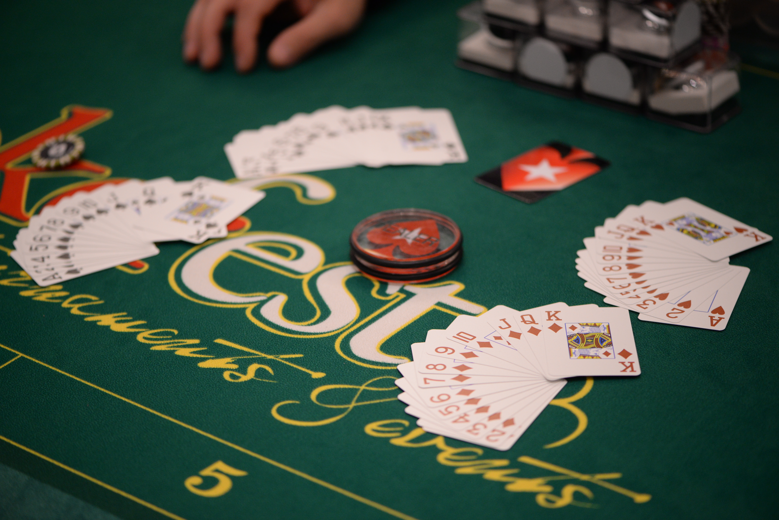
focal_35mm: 105
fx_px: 2273
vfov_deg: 13.1
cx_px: 390
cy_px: 260
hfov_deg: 19.4
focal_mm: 105
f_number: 3.2
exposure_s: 1/320
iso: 1600
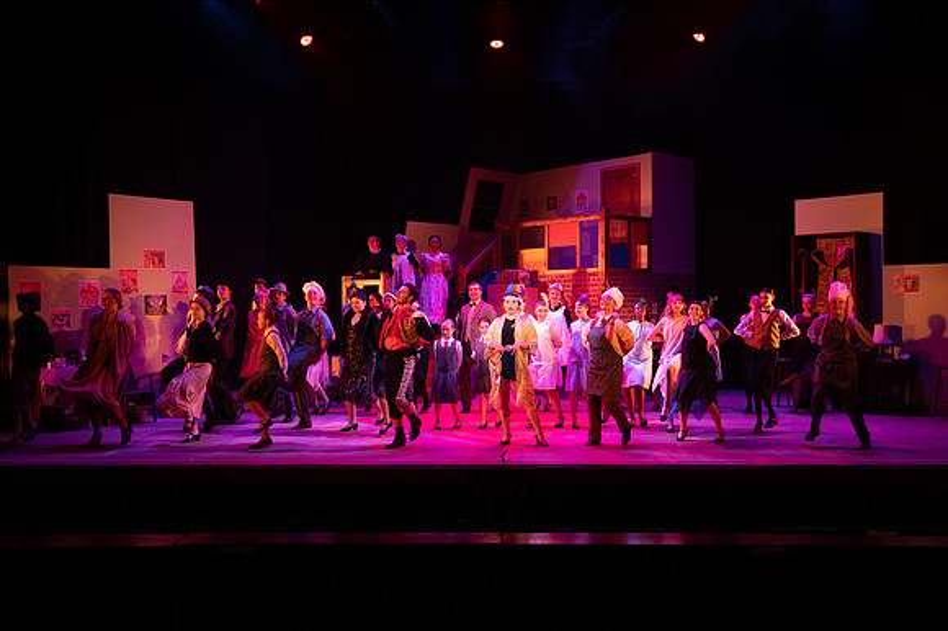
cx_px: 474
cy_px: 316
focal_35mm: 34
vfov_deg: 38.8
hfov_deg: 55.8
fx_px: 895
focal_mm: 34
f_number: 4
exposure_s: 1/200
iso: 2000
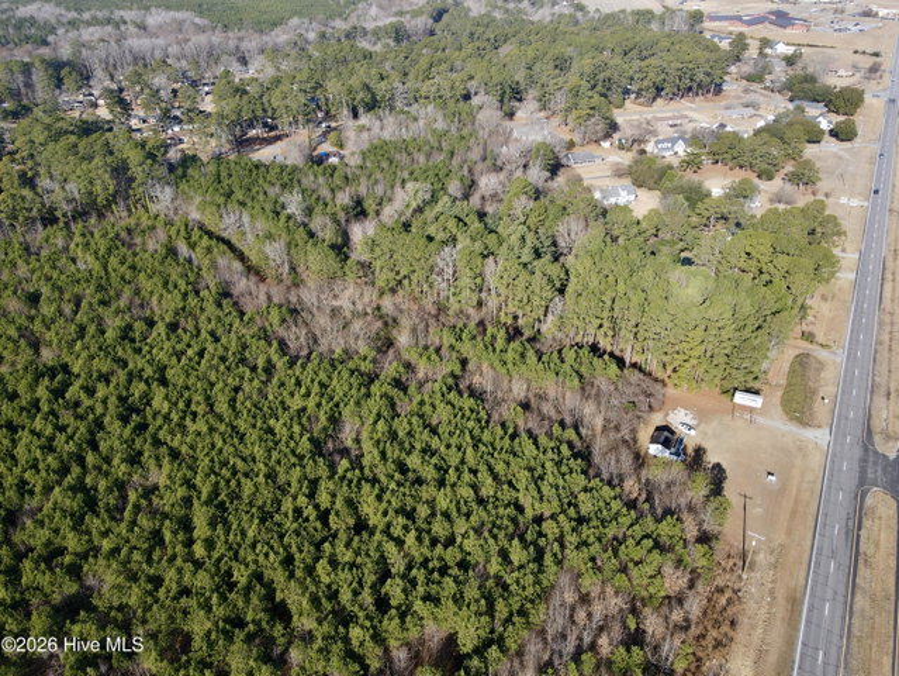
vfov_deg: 56.9
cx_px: 450
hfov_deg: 71.6
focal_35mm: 24
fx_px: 624
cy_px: 338
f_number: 2.8
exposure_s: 1/320
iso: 100
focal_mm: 4.5
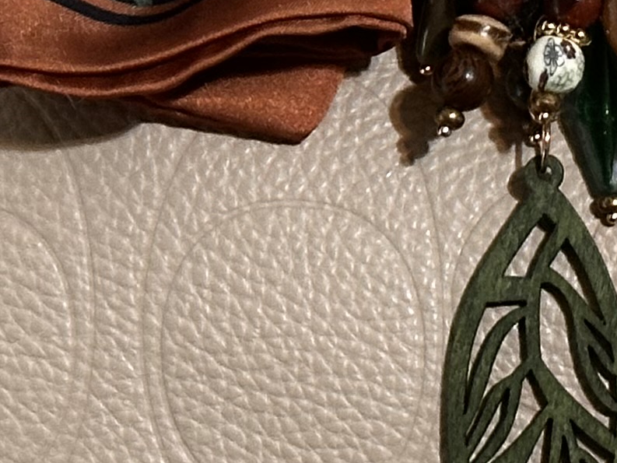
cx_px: 834
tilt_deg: -4.4
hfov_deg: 8.0
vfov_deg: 6.1
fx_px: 4350
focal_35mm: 244
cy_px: -124
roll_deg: -0.5
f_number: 1.78
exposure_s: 1/40
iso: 250
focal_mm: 6.86
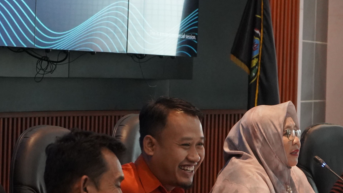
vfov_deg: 7.0
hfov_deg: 12.5
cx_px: 200
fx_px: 1564
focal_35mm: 172
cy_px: 157
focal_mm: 70
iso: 8000
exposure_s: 1/125
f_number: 6.3
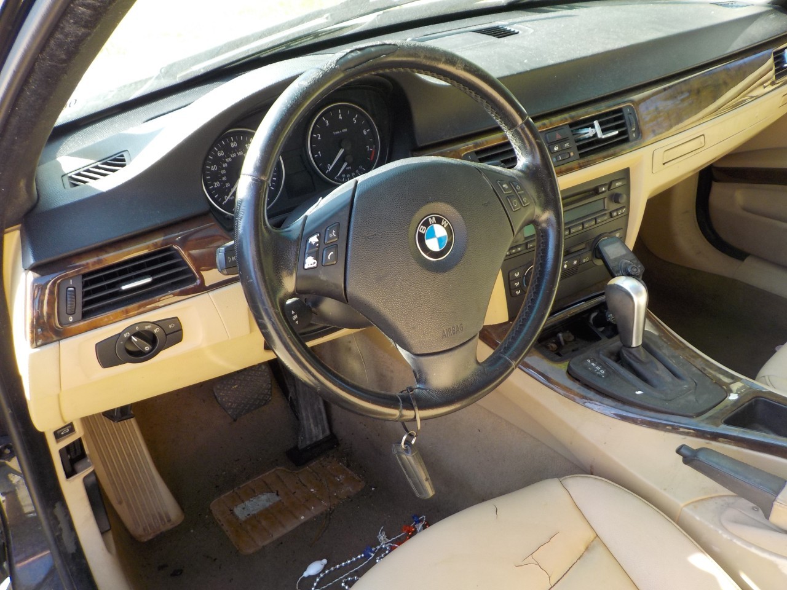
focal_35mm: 30
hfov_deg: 60.0
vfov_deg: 46.8
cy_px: 295
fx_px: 682
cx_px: 394
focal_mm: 4.1
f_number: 3.3
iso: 125
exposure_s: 1/80
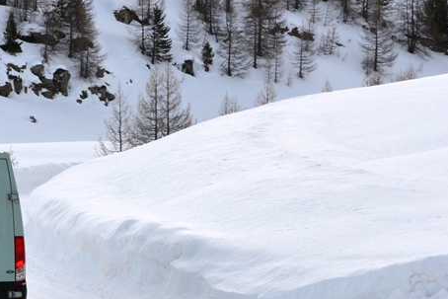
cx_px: -50
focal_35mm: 186
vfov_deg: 7.4
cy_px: 203
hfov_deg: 10.9
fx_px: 2317
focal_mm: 55
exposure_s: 1/250
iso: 100
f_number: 8
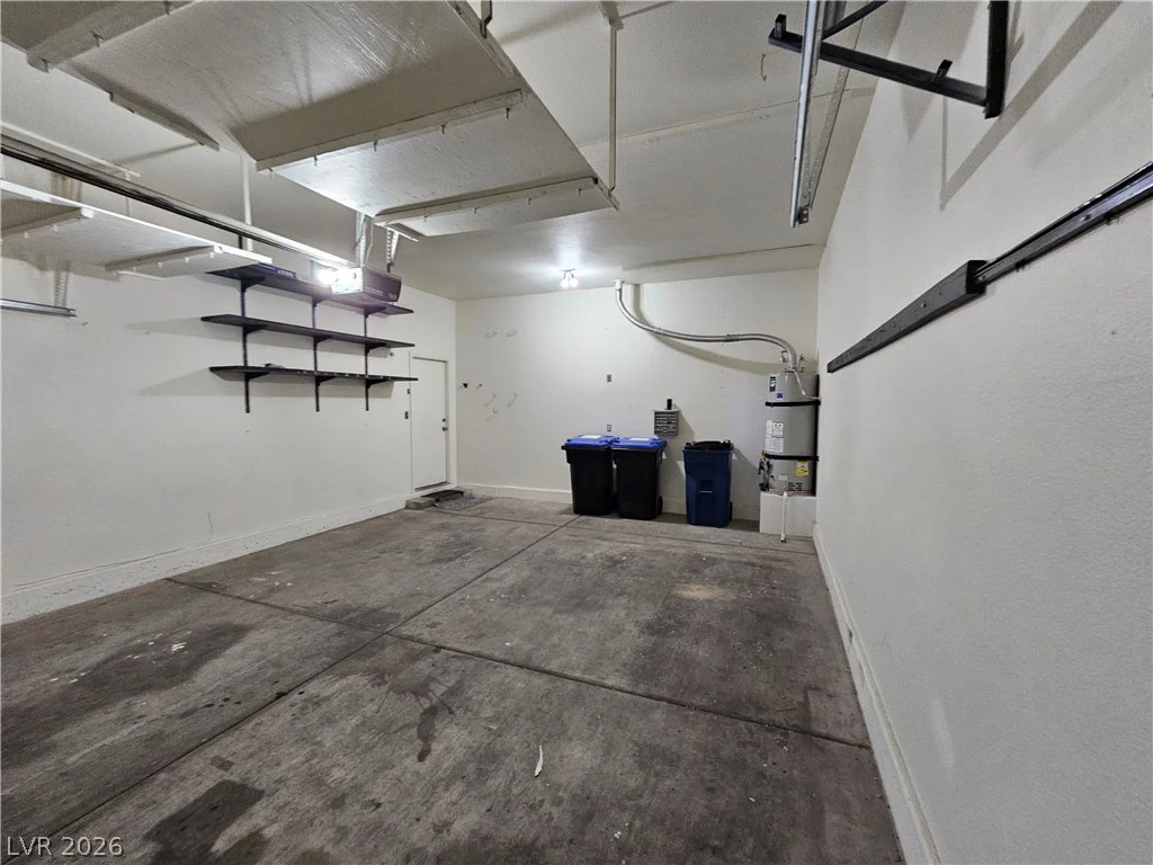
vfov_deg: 89.9
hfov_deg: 106.2
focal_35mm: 13
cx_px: 576
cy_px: 432
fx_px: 433
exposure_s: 1/30
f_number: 2.2
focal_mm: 2.2
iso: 320
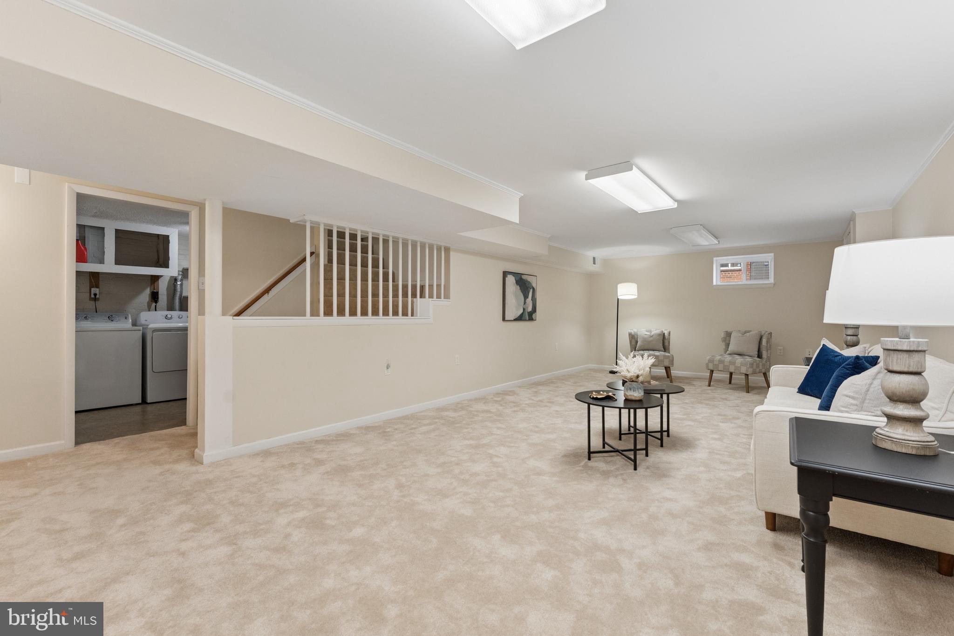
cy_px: 318
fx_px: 403
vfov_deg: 76.6
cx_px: 477
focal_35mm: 15
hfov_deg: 99.7
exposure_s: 1/160
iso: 1250
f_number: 7.1
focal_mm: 15.2
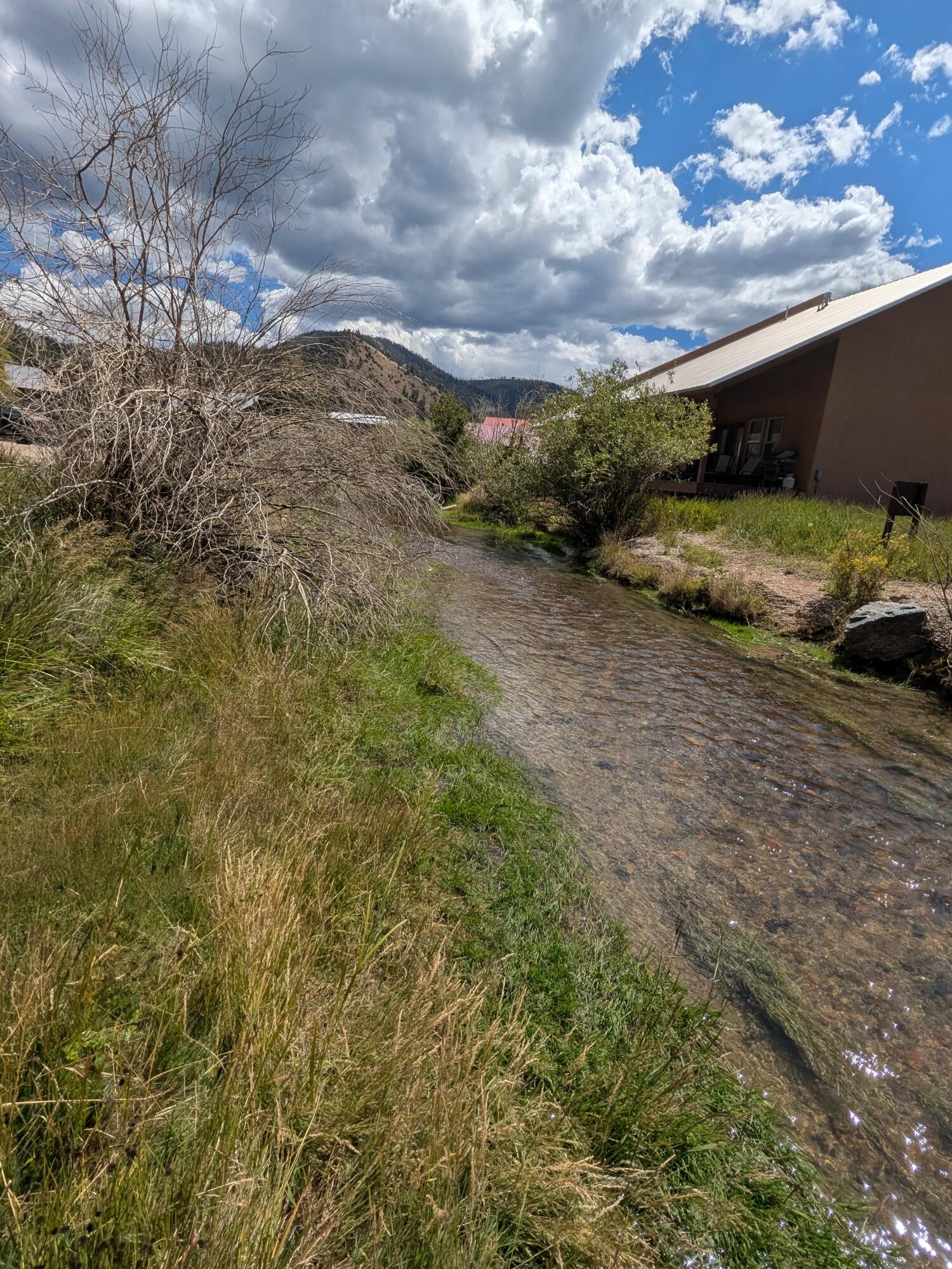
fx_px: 587
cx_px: 476
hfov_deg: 78.1
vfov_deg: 94.5
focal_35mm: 16
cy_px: 634
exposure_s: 1/3378
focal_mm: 2.22
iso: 43
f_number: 2.2
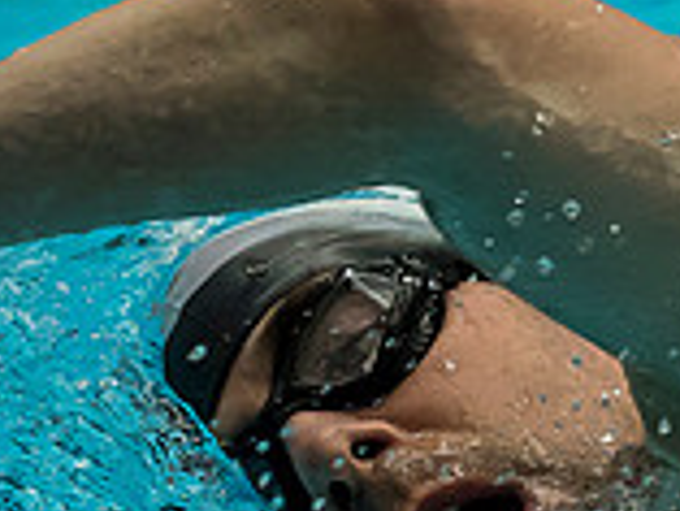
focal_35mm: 511
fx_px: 10046
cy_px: 401
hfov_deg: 3.9
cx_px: 517
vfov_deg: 2.9
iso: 1600
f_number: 2.8
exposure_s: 1/1000
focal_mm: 45
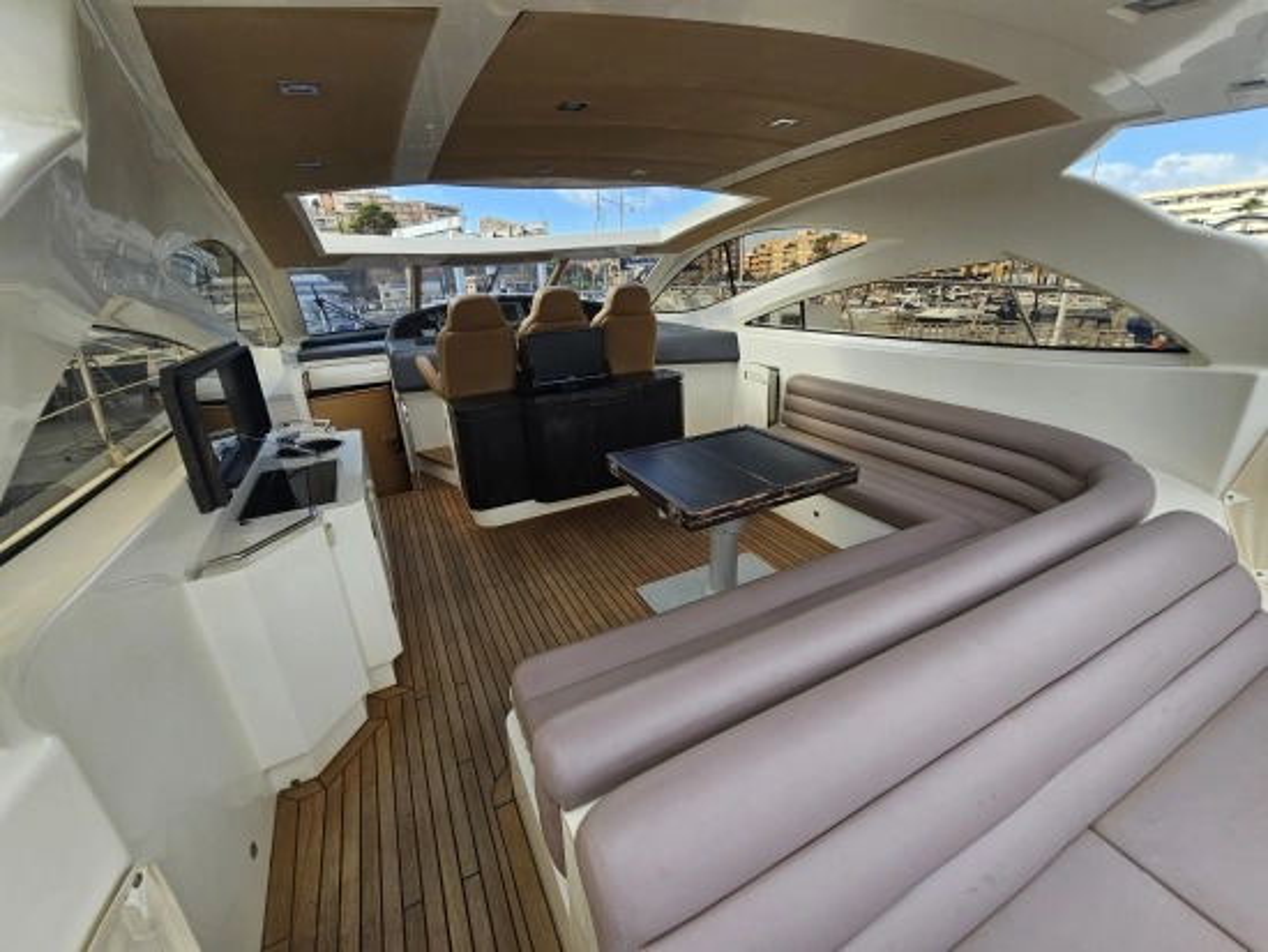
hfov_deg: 106.2
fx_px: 476
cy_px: 476
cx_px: 634
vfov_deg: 90.0
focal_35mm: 13
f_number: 2.2
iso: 64
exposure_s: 1/738
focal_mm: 2.2
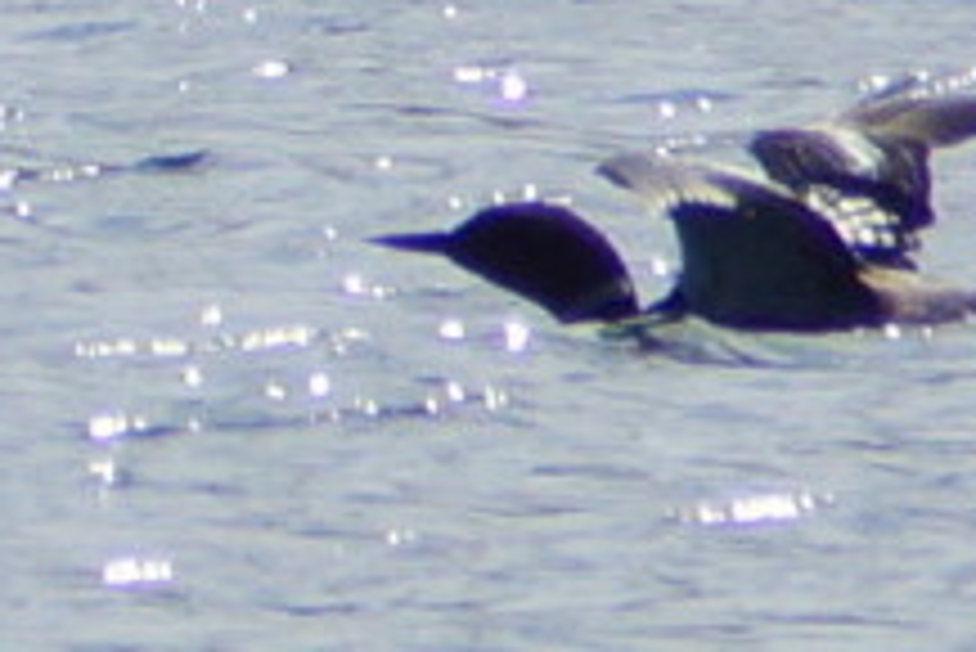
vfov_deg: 0.7
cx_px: -828
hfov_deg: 1.1
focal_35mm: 1935
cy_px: 279
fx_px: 52493
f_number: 6.3
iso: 160
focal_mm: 250
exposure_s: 1/400
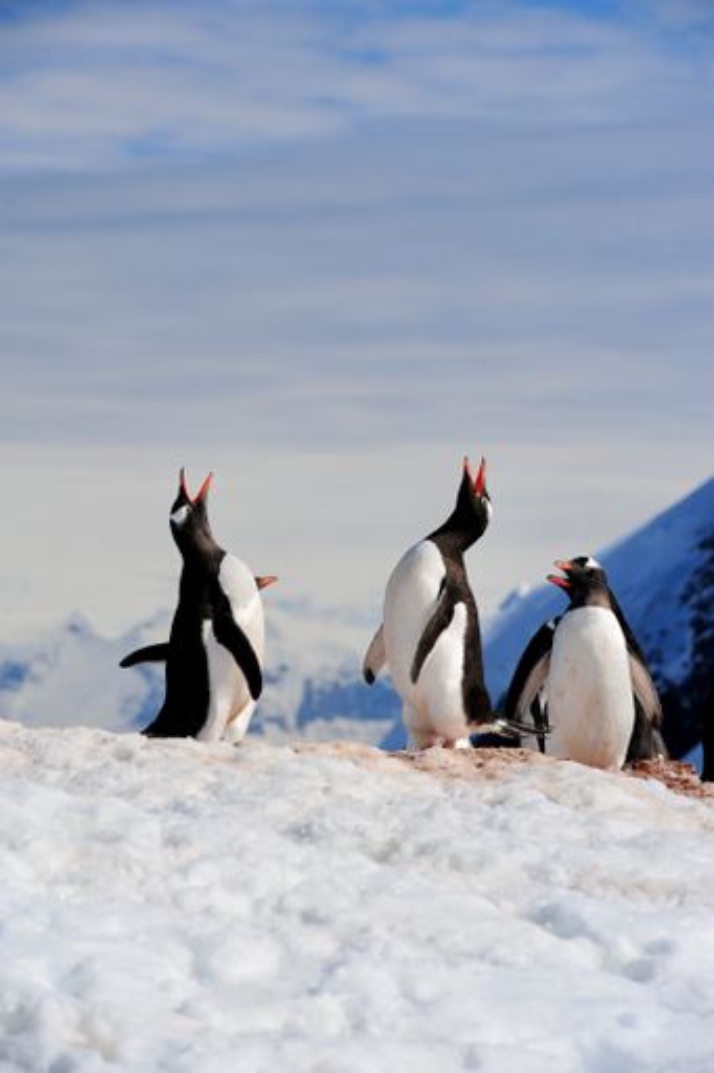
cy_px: 536
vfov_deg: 10.3
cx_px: 357
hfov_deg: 6.9
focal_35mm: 200
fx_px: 5954
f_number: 11
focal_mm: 200
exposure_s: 1/640
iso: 400
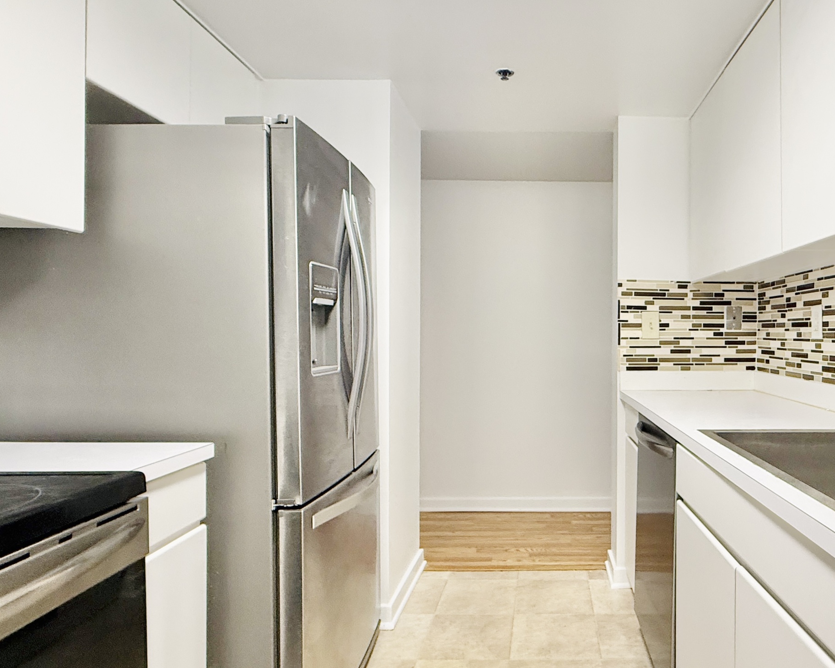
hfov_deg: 70.7
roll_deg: +0.2
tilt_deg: -0.1
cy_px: 337
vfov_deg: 60.9
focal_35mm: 23
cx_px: 549
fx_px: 568
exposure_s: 1/60
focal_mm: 2.22
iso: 320
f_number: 2.2
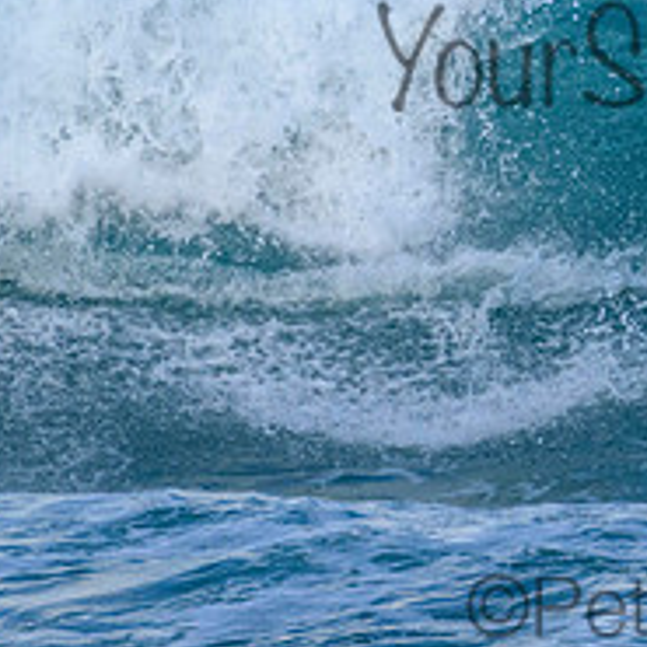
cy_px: 26
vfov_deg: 0.8
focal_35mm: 2133
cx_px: 738
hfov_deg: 0.8
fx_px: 45105
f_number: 11
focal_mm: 800
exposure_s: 1/1600
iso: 2800
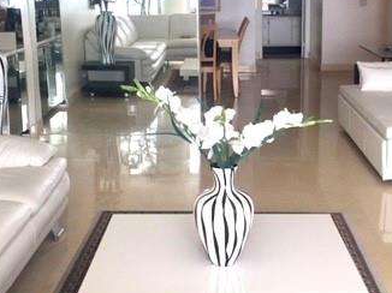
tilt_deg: -11.4
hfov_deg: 33.8
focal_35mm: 57
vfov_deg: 25.5
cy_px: 98
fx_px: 645
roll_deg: -0.2
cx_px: 222
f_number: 2.2
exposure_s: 1/40
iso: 32
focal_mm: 4.15
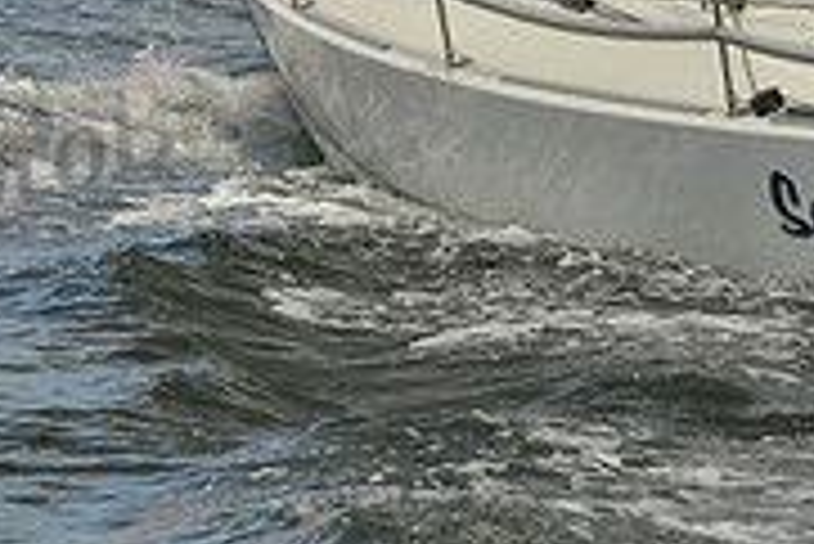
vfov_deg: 6.1
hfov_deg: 9.2
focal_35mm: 224
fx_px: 5069
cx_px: 693
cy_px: -160
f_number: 9
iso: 280
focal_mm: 70
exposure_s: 1/1600
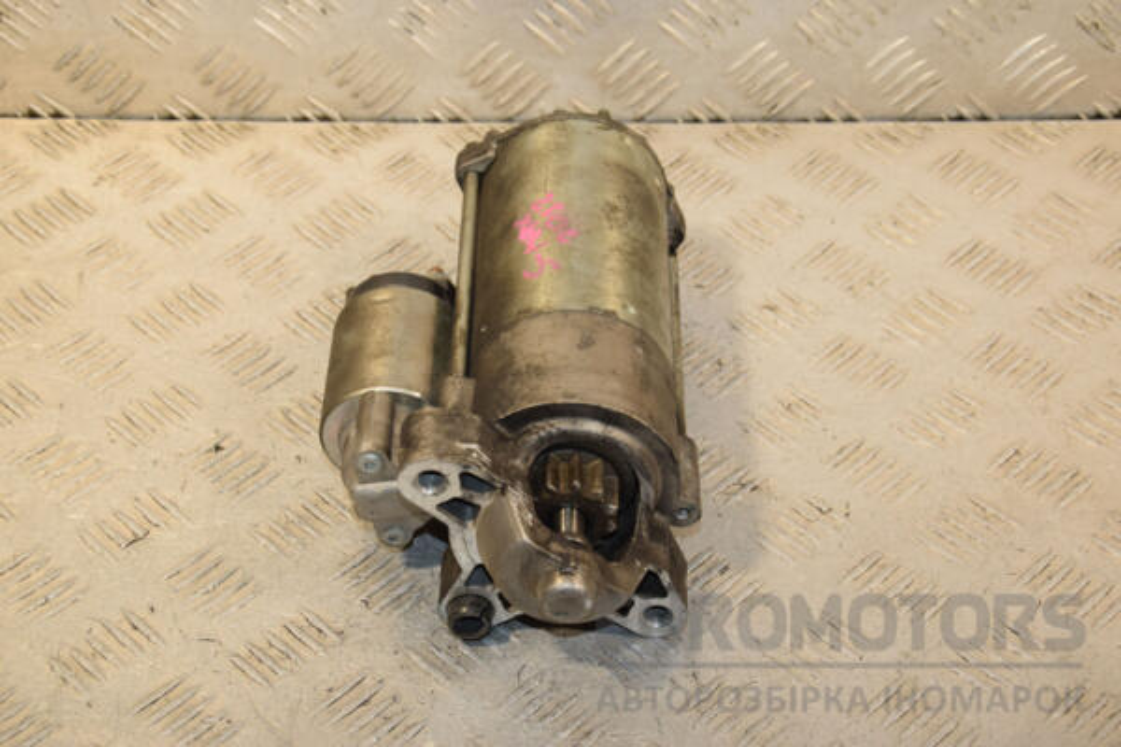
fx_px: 2102
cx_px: 560
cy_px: 374
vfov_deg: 20.2
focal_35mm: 68
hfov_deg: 29.9
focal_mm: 45
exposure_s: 1/200
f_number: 6.3
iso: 800
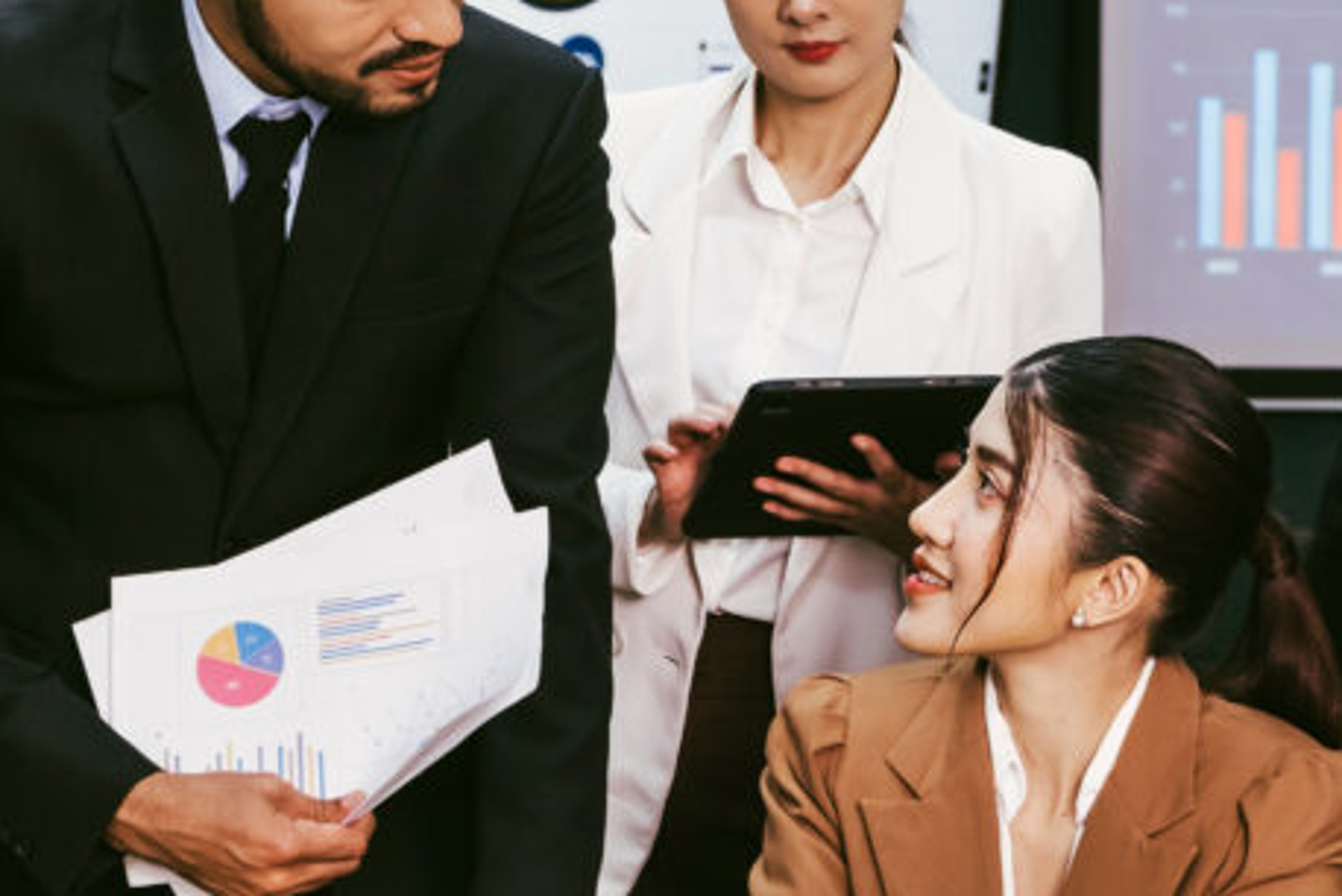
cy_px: 505
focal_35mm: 143
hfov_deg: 14.3
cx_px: 979
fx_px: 5334
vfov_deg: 9.6
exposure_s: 1/40
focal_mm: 42.5
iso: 400
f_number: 4
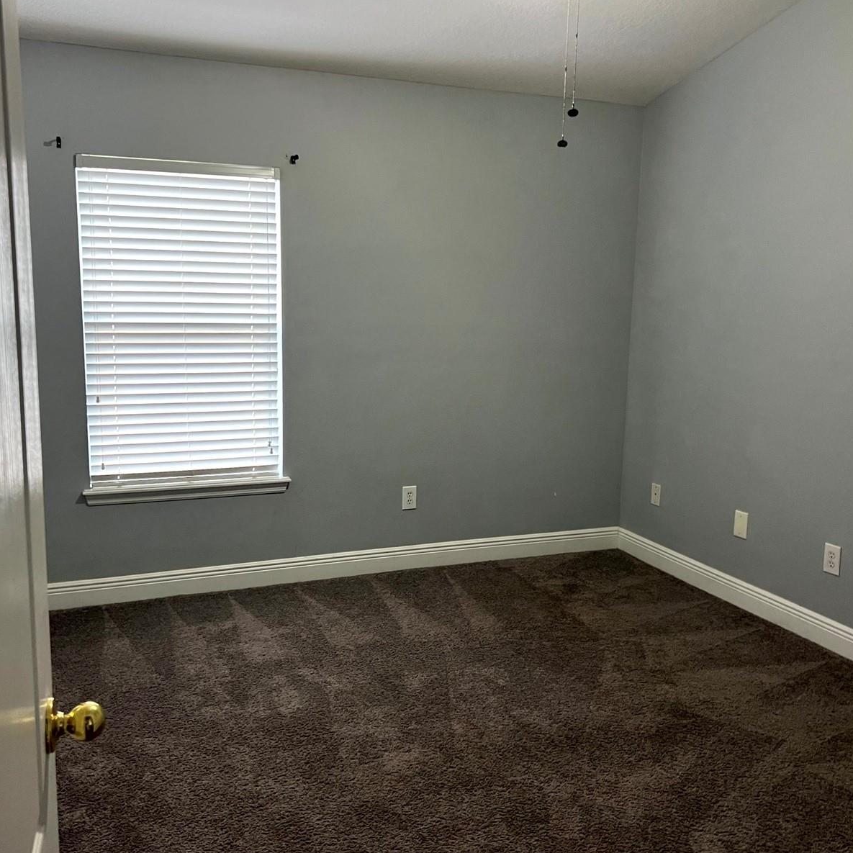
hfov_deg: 52.4
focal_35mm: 31
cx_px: 378
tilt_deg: -10.5
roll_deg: -0.8
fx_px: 864
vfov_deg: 52.5
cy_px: 425
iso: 200
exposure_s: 1/60
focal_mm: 5.7
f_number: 1.5
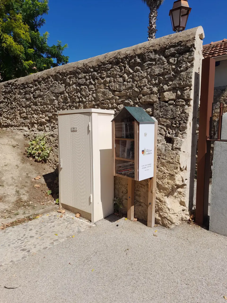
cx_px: 114
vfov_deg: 69.4
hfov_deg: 54.9
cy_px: 152
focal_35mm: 25
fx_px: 219
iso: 20
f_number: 2
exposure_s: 1/1163
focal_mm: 4.6
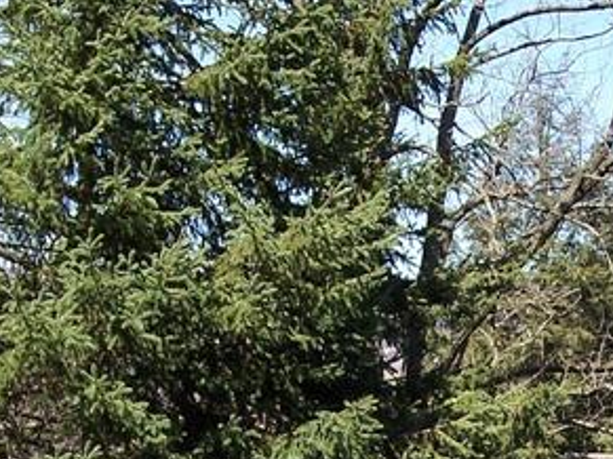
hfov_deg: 17.0
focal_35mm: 115
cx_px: 494
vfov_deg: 12.8
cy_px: 372
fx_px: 2036
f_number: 3.4
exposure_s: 1/500
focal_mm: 8
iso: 100
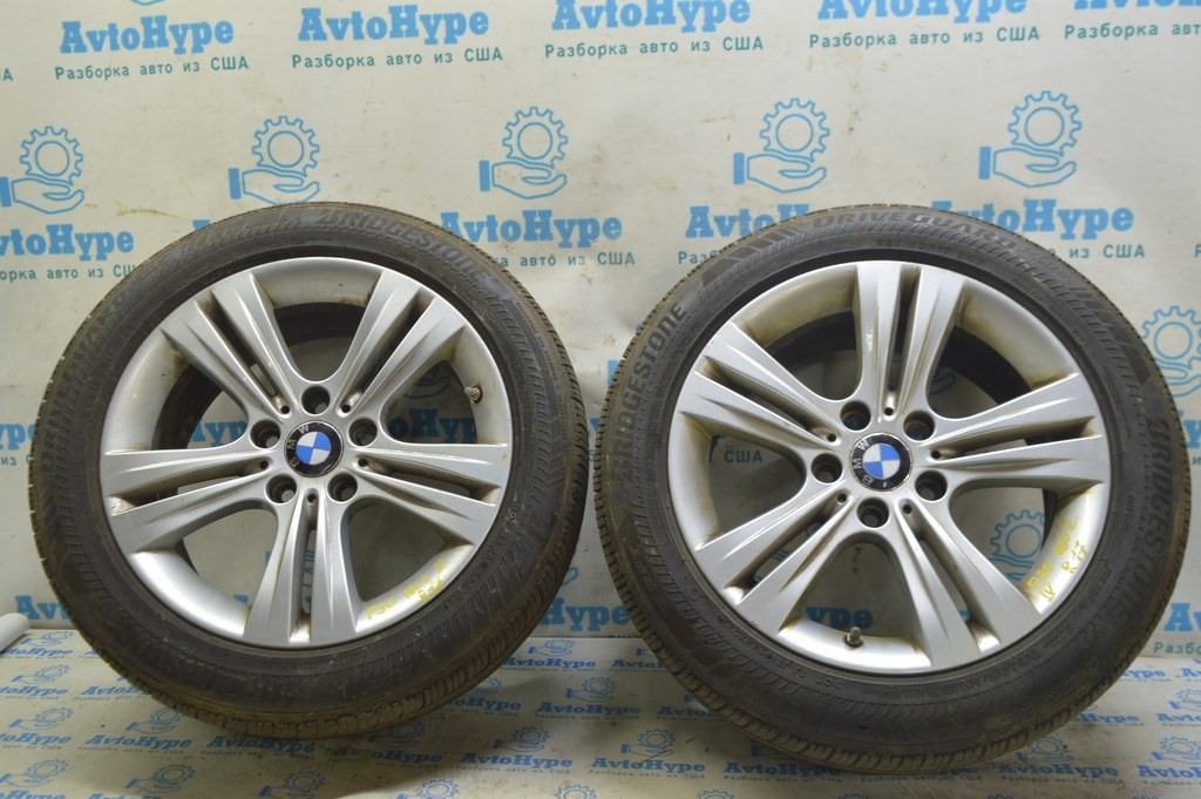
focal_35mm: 33
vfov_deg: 39.9
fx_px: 1100
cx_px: 600
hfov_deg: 57.3
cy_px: 400
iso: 400
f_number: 5.6
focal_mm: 22
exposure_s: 1/20
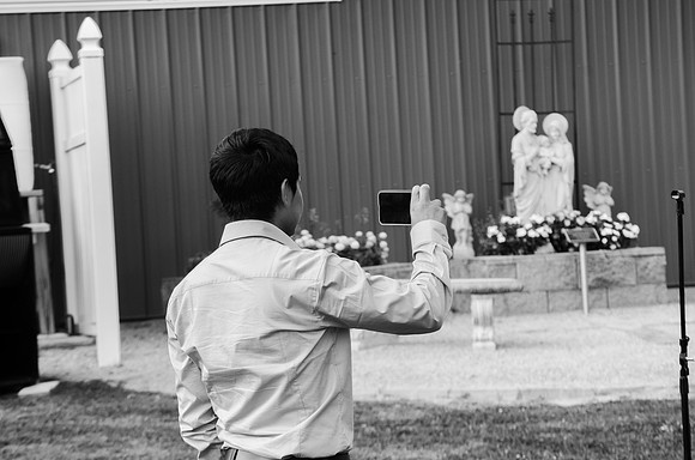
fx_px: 3034
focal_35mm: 158
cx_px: 348
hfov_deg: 13.1
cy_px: 230
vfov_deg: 8.7
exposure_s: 1/250
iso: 160
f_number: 8
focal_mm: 105
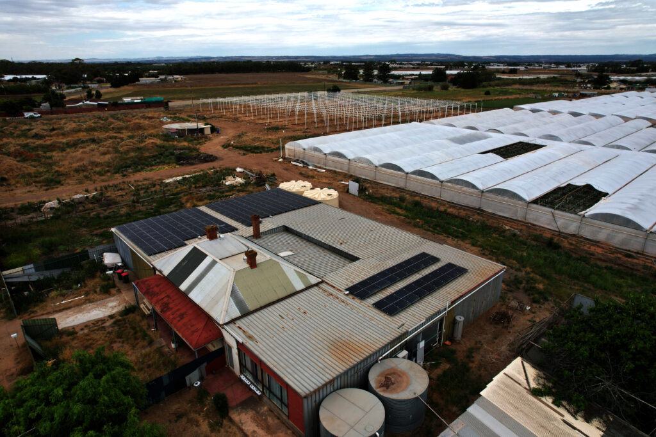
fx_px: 401
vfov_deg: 57.2
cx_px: 328
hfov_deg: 78.6
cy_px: 218
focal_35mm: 22
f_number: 2.8
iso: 130
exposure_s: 1/2000
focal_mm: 8.38
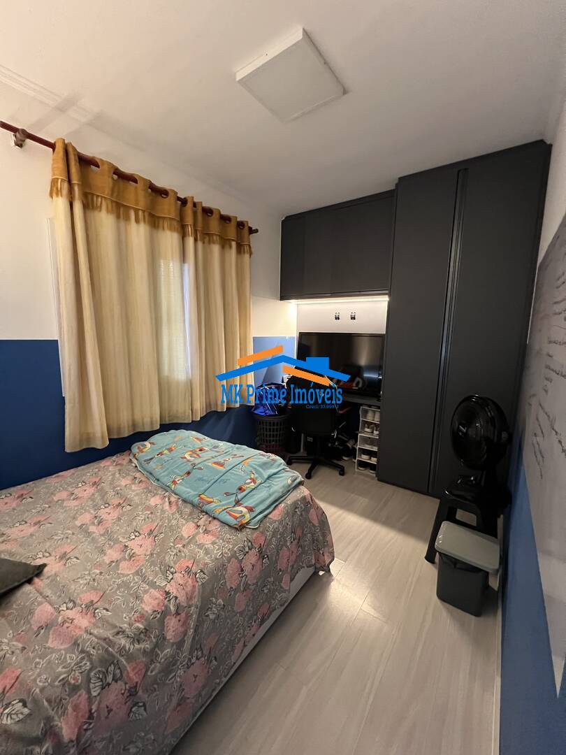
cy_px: 378
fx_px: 283
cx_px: 283
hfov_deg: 89.9
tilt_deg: -8.8
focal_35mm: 13
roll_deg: -0.4
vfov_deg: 106.2
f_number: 1.8
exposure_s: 1/60
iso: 1000
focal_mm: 1.57
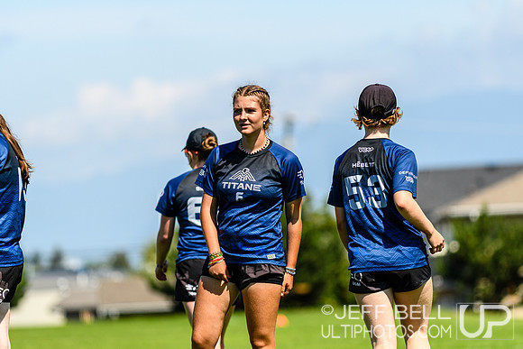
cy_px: 174
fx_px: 4359
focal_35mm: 300
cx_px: 262
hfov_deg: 6.9
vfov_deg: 4.6
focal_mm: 200
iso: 100
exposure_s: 1/1250
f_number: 3.2
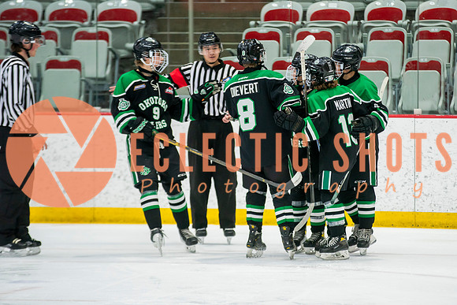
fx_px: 3373
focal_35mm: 266
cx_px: 304
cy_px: 152
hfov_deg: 7.7
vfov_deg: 5.2
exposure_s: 1/640
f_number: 2.8
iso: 1600
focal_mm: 200
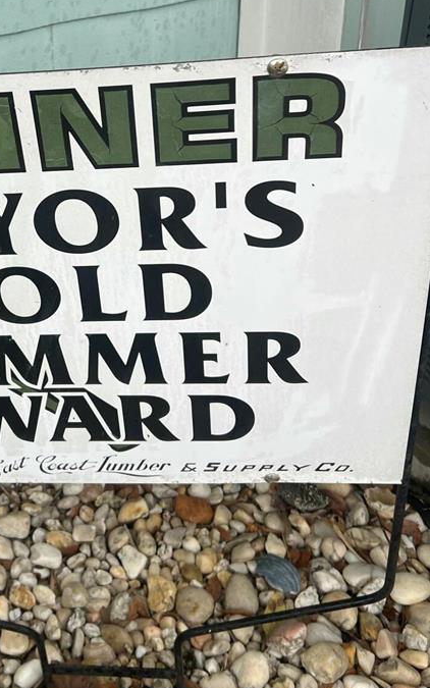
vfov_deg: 40.3
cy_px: 206
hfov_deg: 25.8
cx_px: 74
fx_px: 919
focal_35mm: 49
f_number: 1.5
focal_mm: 5.7
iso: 50
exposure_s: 1/607
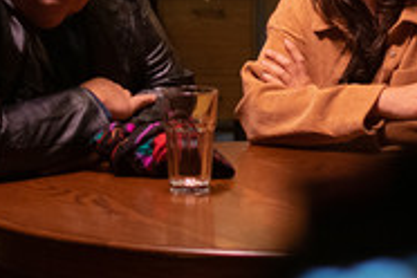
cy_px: -33
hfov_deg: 11.3
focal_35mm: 181
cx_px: 383
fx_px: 2096
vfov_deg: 7.5
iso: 800
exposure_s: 1/160
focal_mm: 35
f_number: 2
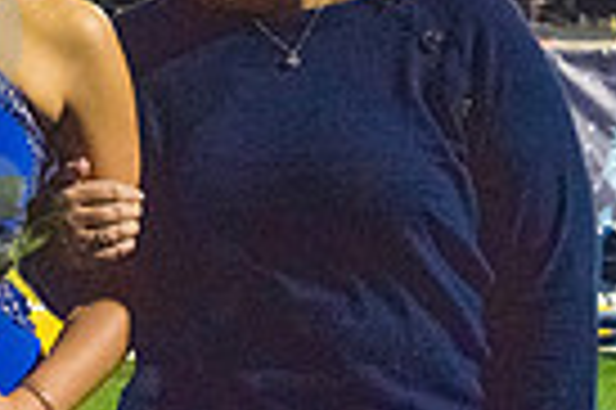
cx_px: -112
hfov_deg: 10.6
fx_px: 3264
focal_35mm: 191
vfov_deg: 7.2
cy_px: 97
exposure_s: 1/500
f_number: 5
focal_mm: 45
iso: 8000
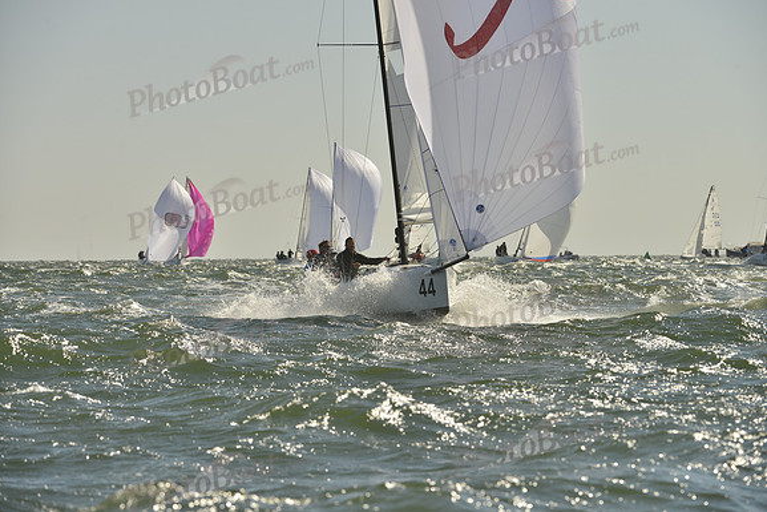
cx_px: 384
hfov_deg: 10.2
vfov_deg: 6.8
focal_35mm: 201
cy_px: 256
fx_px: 4283
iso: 280
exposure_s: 1/1600
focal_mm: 200
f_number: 8
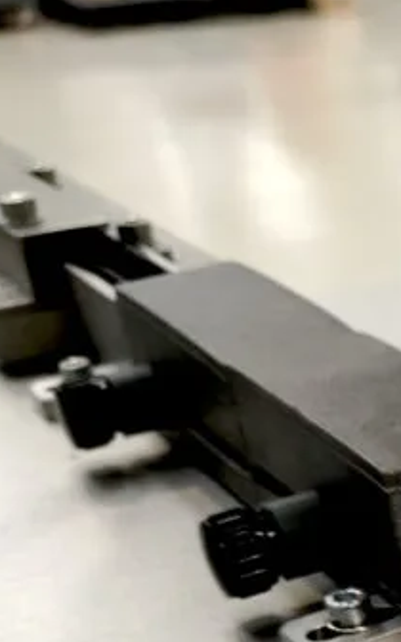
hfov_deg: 12.5
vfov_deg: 23.4
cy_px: 665
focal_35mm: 84
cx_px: 928
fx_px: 1469
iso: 106
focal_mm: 4.71
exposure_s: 1/50
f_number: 1.79
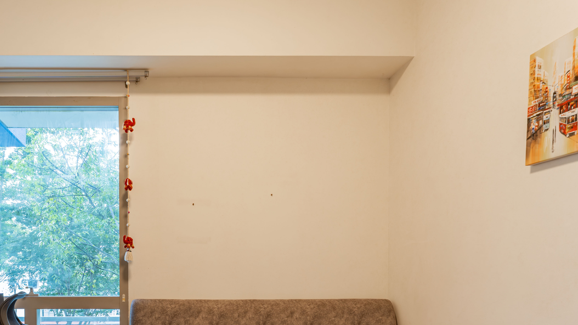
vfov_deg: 39.7
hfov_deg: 66.5
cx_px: 162
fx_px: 414
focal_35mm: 27
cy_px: 294
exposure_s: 1
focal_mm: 14
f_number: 9
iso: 100
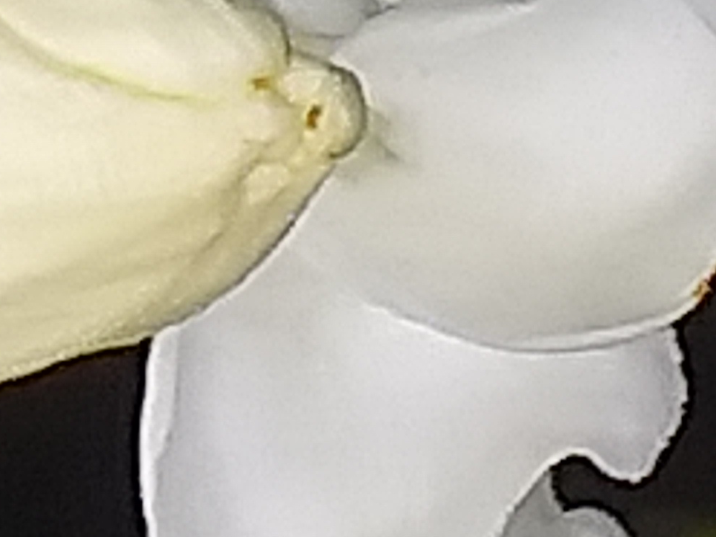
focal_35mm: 108
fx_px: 2233
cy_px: -497
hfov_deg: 16.9
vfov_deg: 12.3
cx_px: -287
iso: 40
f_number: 1.9
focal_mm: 3.6
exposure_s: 1/270
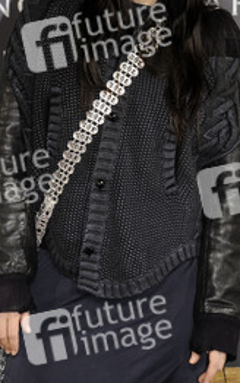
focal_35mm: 265
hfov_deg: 5.0
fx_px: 2770
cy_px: 111
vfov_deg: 7.9
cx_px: 140
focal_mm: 170
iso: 800
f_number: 6.3
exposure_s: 1/125
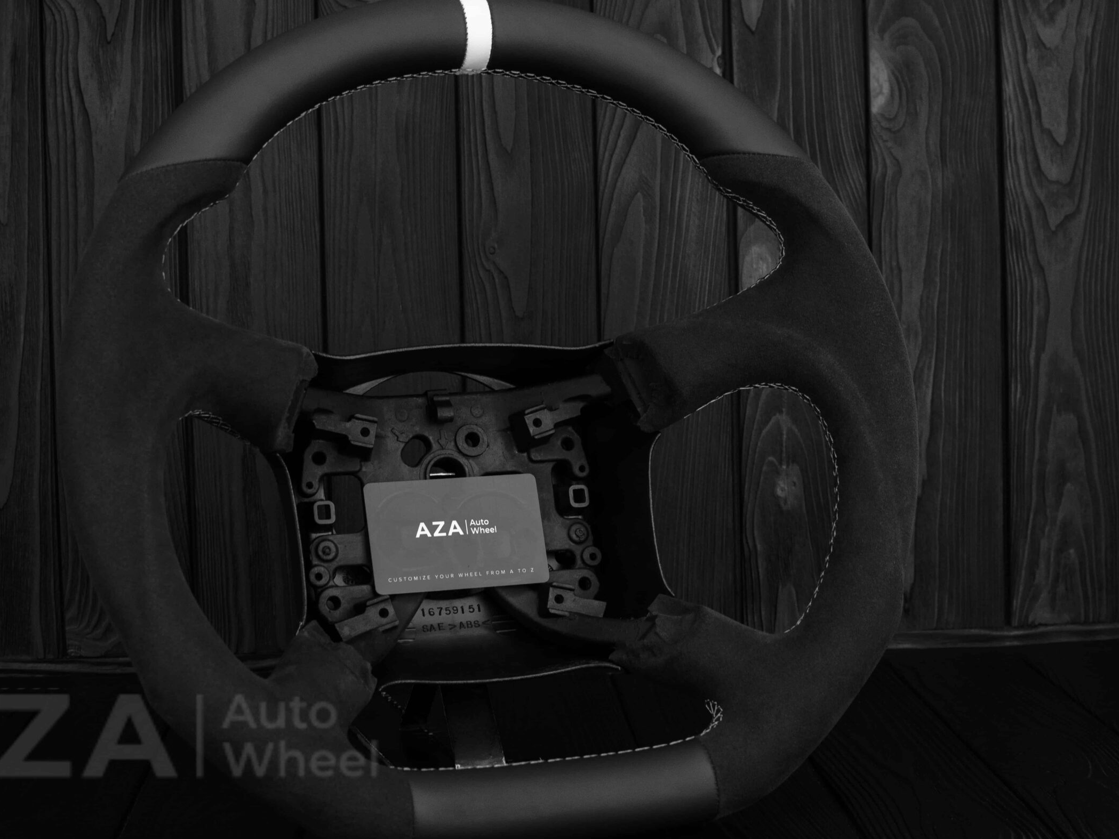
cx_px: 489
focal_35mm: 62
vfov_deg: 23.8
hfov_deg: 31.4
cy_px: 435
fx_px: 1991
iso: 500
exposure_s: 1/125
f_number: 6.3
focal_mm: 35
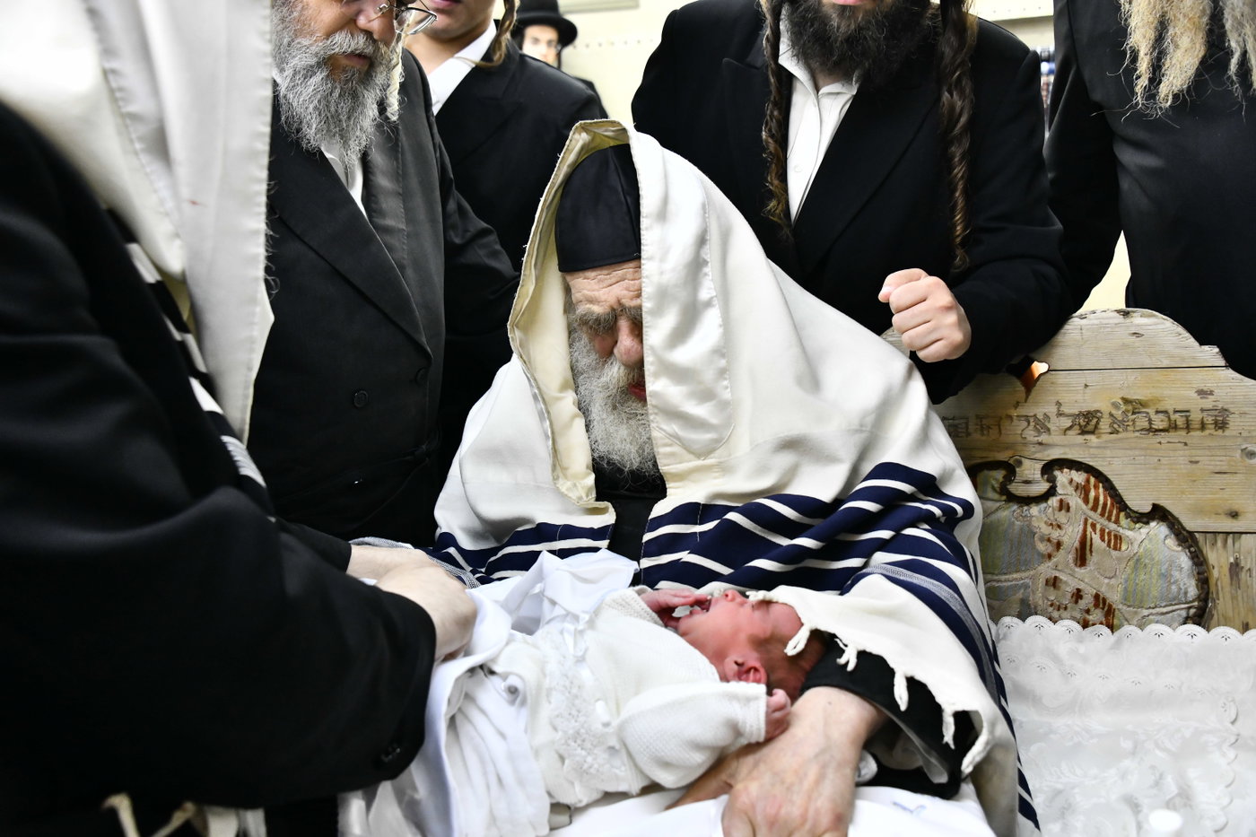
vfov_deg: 35.0
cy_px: 418
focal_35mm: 38
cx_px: 628
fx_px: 1326
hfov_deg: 50.7
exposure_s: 1/250
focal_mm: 38
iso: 2500
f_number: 5.6
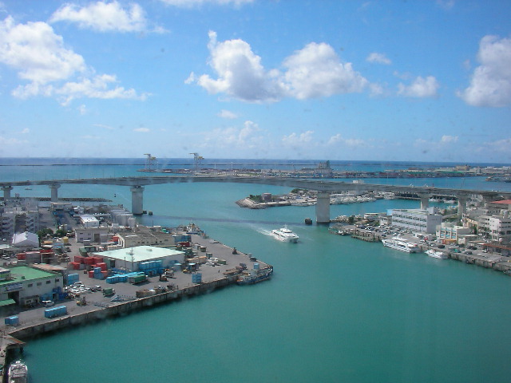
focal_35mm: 38
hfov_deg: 49.0
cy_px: 192
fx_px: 561
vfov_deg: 37.7
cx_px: 256
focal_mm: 6
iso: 50
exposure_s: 1/243
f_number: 7
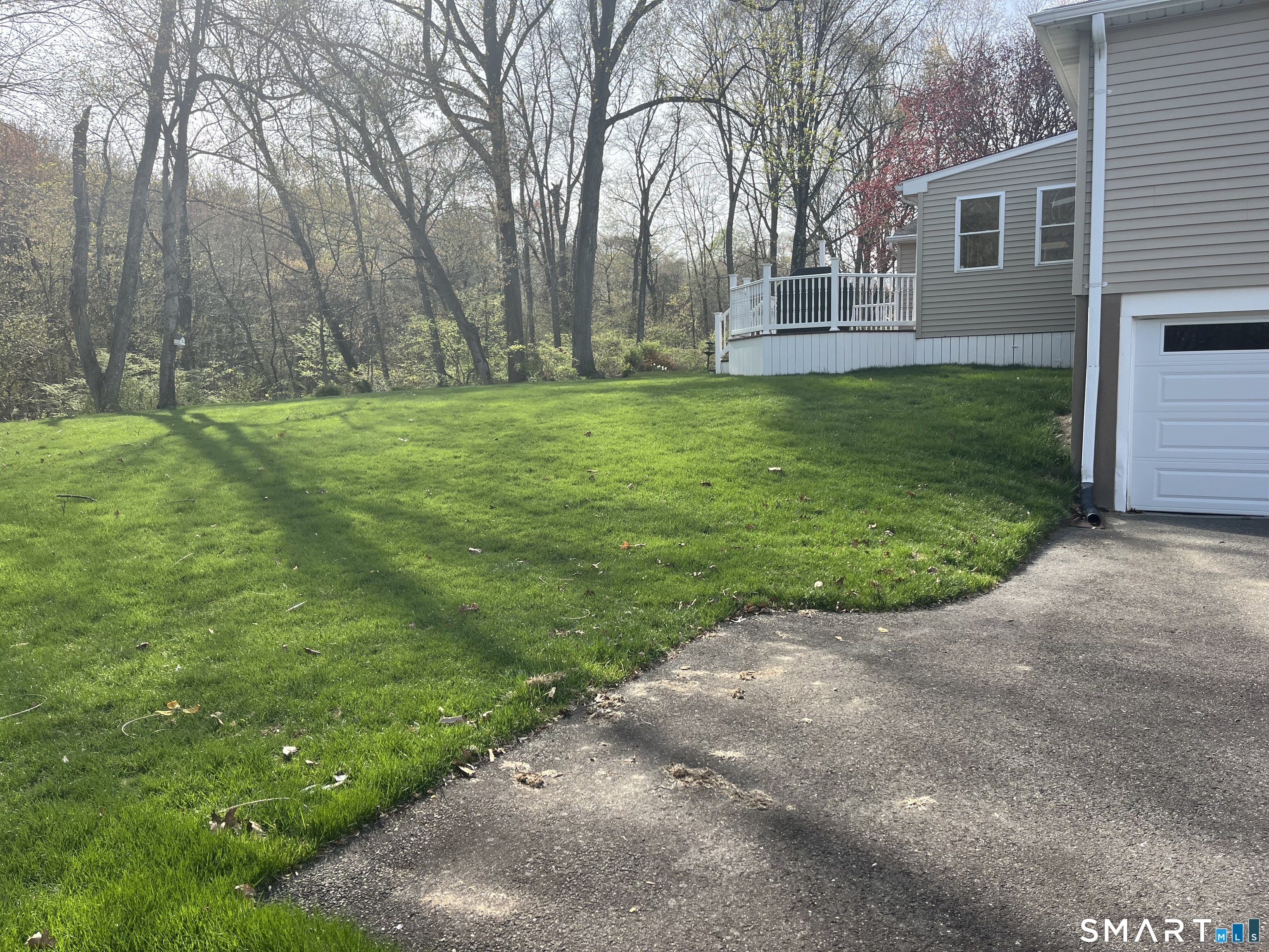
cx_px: 634
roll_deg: +1.4
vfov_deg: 53.1
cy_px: 476
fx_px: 953
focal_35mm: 26
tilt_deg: -5.4
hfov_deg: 67.3
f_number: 1.6
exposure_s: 1/1458
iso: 50
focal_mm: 5.1
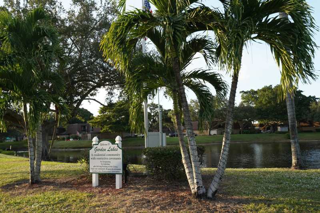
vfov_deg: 37.8
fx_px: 311
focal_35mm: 35
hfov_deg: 54.4
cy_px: 106
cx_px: 160
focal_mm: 35
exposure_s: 1/40
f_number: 11
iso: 200
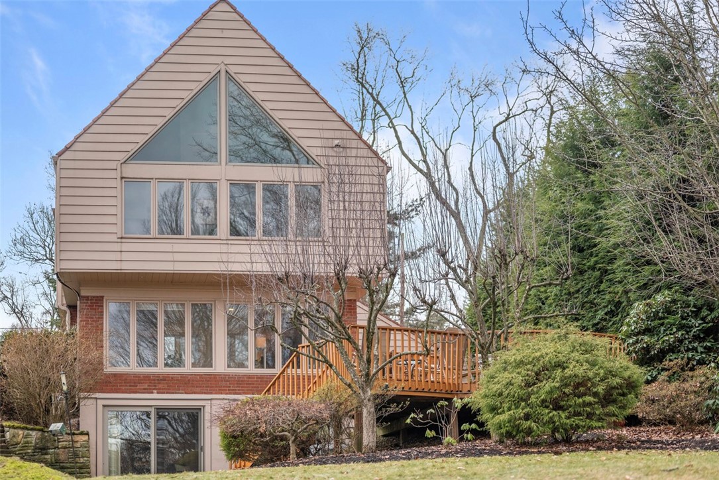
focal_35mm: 50
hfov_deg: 39.6
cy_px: 240
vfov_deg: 27.0
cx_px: 360
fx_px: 999
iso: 400
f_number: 1.8
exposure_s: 1/5000
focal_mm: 50
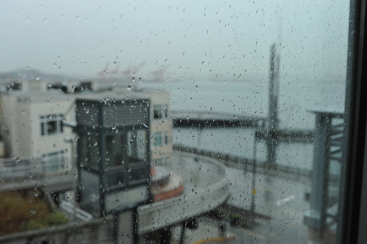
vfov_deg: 37.8
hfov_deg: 54.5
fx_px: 357
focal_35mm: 35
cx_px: 184
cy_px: 122
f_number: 5.6
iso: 800
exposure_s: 1/250
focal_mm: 35
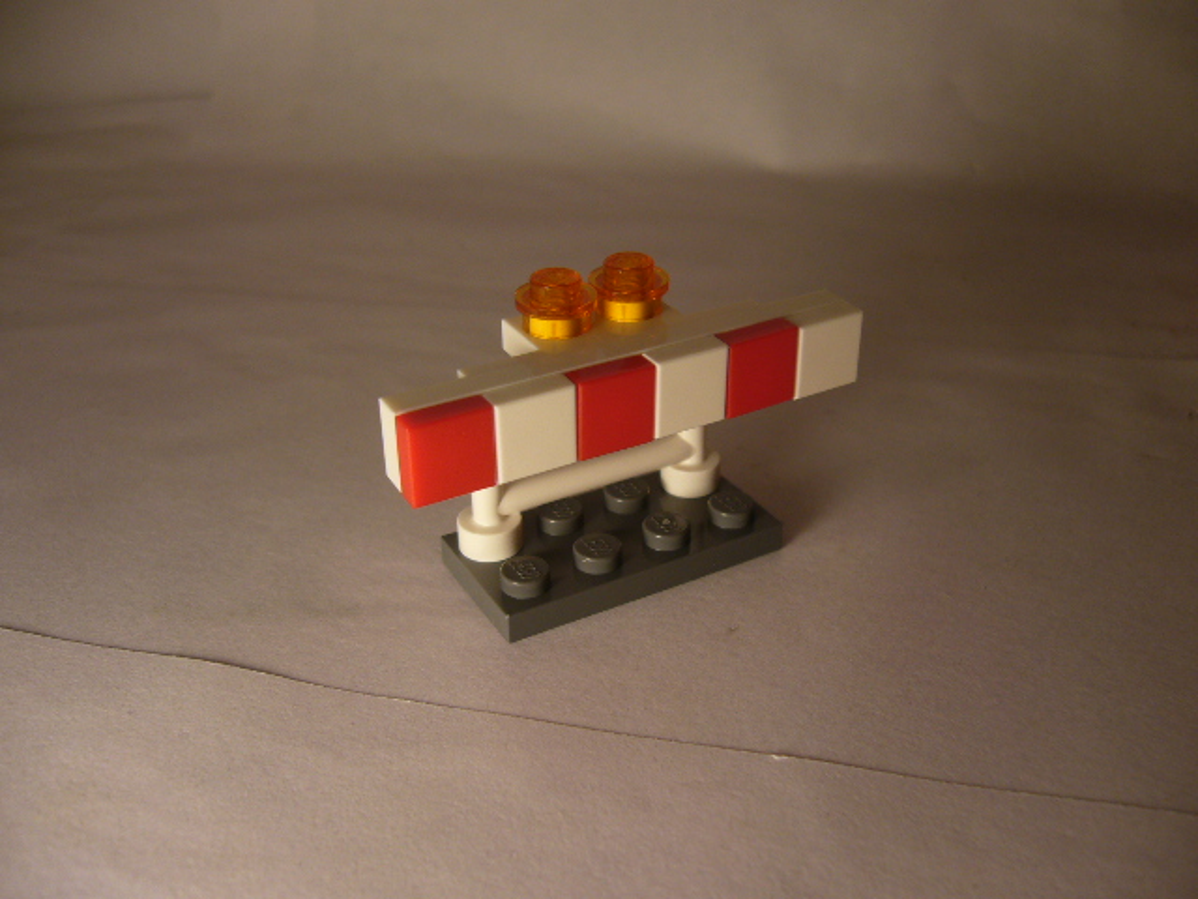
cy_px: 450
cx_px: 599
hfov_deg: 52.6
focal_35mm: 35
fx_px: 1211
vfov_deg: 40.7
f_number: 2.8
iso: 80
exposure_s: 1/60
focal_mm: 5.8
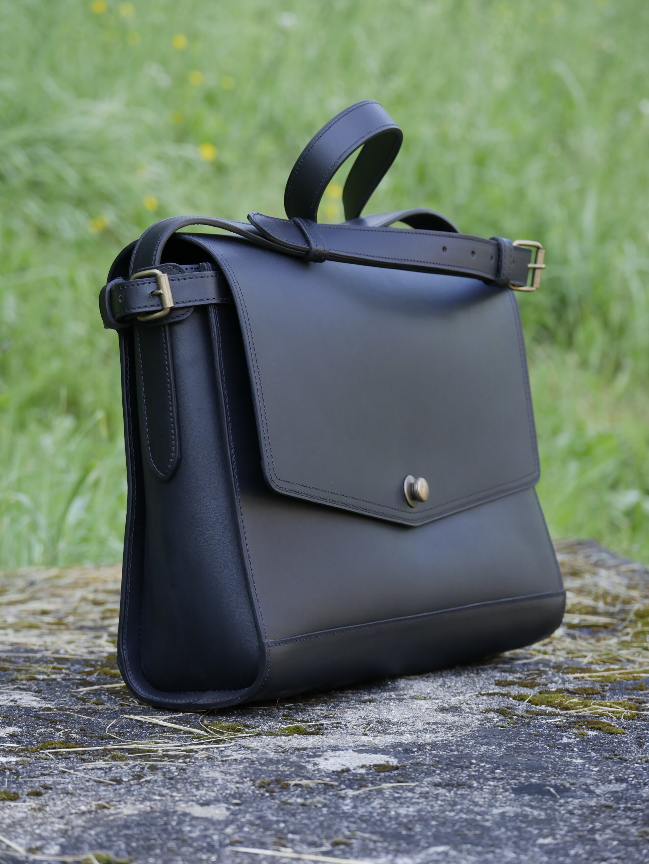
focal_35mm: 116
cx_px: 324
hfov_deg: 12.8
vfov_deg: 17.0
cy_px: 432
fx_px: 2898
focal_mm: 58
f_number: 5.3
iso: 320
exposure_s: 1/125
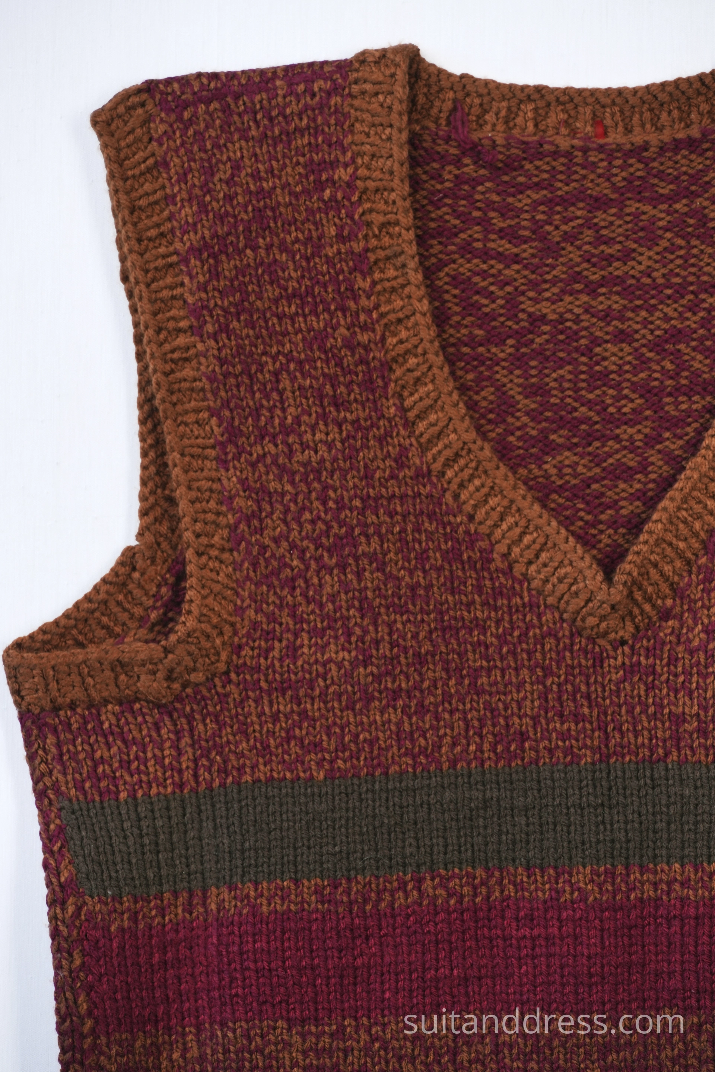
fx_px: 5183
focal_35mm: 174
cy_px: 536
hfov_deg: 7.9
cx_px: 358
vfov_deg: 11.8
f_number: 7.1
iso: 320
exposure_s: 1/50
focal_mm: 116
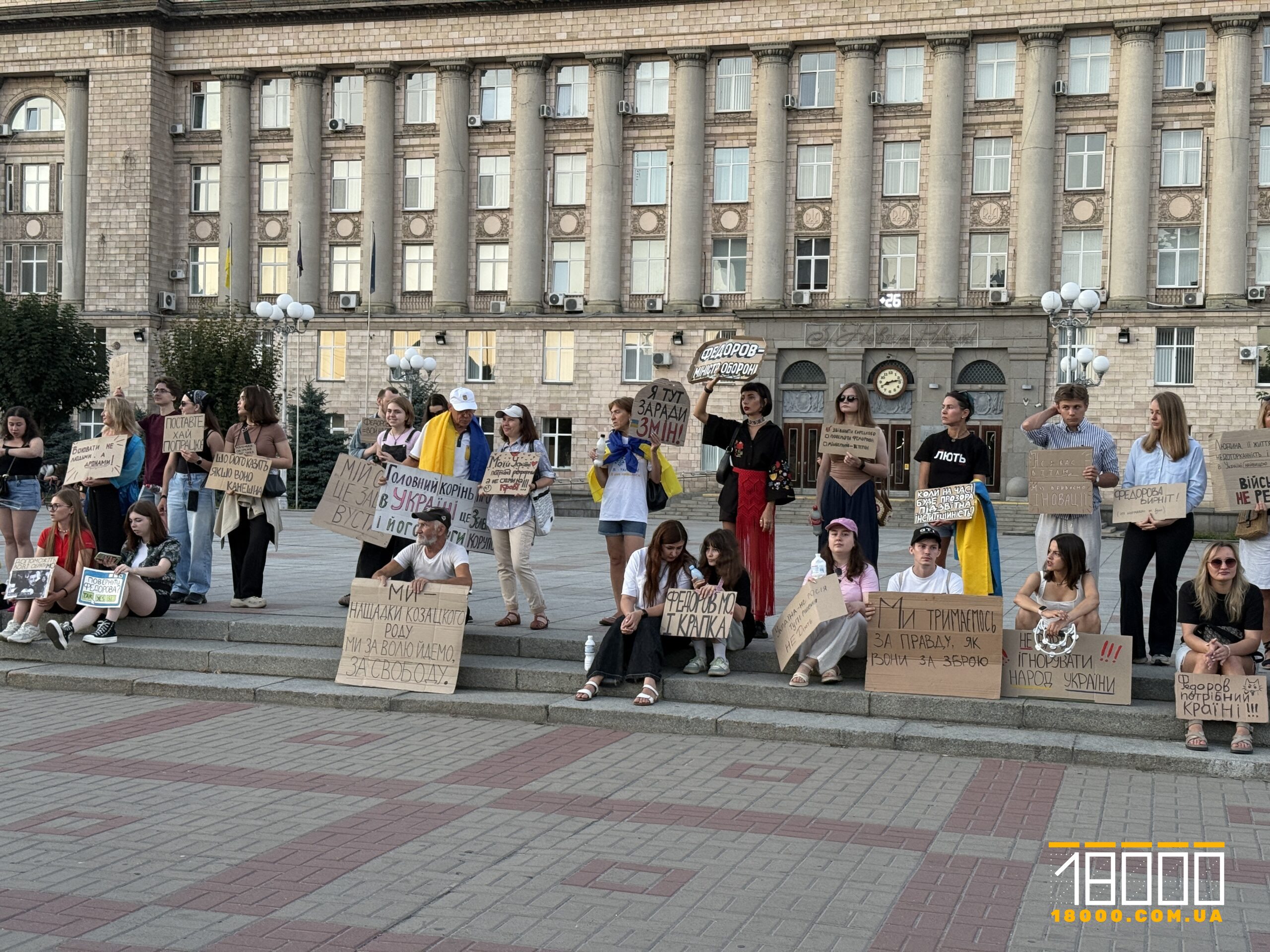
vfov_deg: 30.3
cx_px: 635
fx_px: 1761
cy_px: 476
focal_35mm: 48
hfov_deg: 39.7
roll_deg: -1.0
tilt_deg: +0.7
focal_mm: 6.76
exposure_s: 1/60
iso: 125
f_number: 1.78
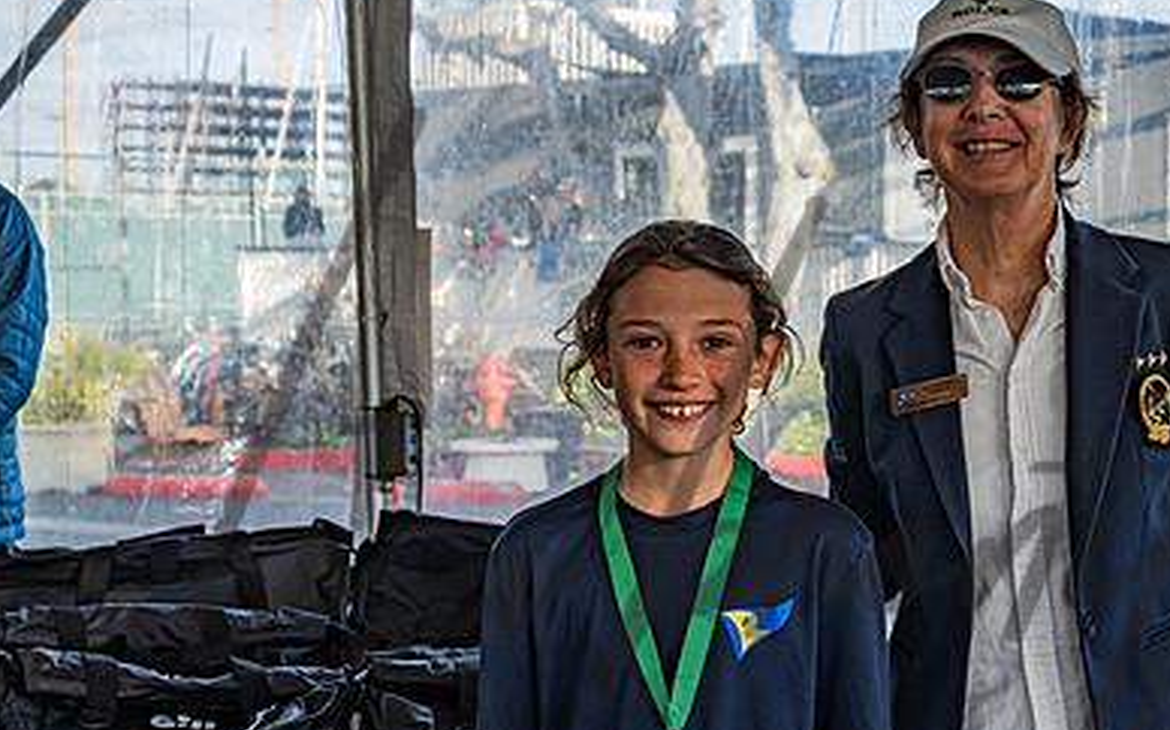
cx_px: 710
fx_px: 2263
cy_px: 407
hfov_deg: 28.9
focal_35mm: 71
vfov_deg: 18.3
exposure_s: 1/250
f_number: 5.6
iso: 160
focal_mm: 38
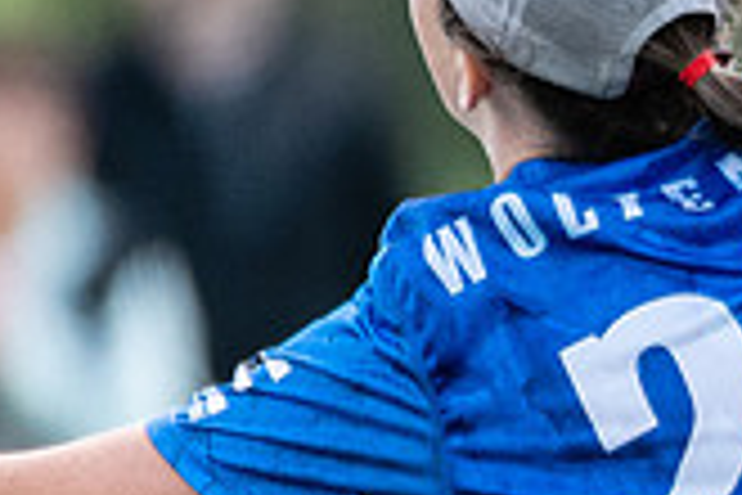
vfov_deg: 0.4
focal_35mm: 3351
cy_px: 801
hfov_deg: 0.6
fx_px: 69062
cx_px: 1638
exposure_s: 1/1250
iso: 640
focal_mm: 400
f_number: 4
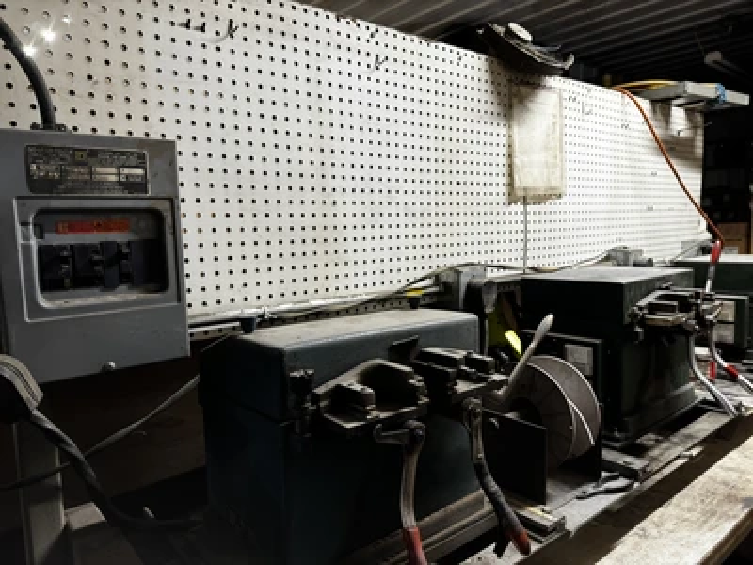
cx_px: 376
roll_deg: +2.4
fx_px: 522
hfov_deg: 71.6
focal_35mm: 24
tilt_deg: -6.8
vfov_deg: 56.8
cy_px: 282
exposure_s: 1/60
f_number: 1.78
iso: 200
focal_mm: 6.76
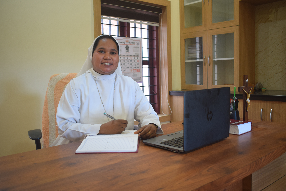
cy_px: 96
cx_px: 143
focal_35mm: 34
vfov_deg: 38.4
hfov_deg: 55.1
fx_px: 274
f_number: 4
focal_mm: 23
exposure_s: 1/40
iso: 400
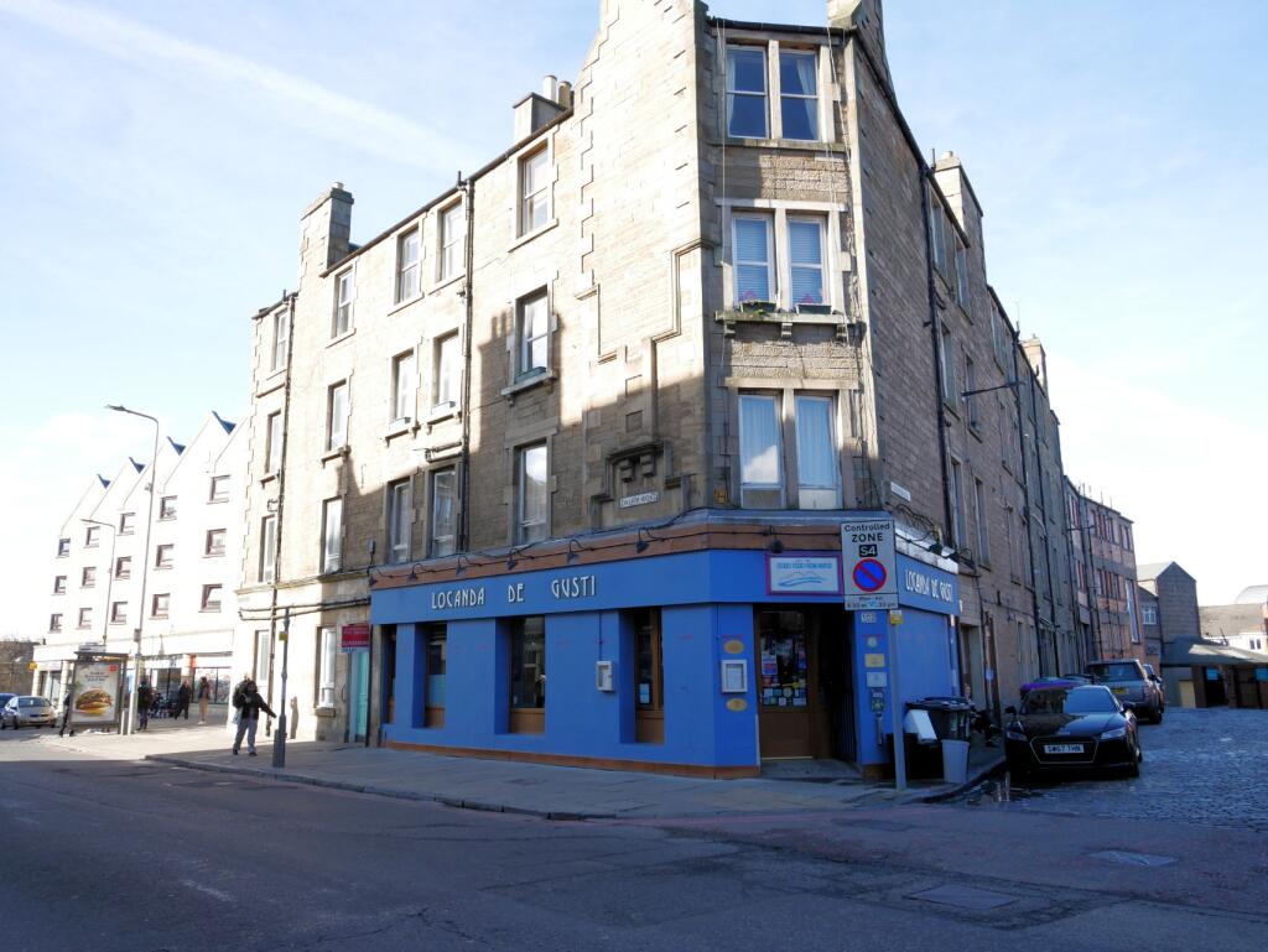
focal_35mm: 28
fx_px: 1026
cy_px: 476
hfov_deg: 63.4
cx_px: 634
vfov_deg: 49.8
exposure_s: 1/160
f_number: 5
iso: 200
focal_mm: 14
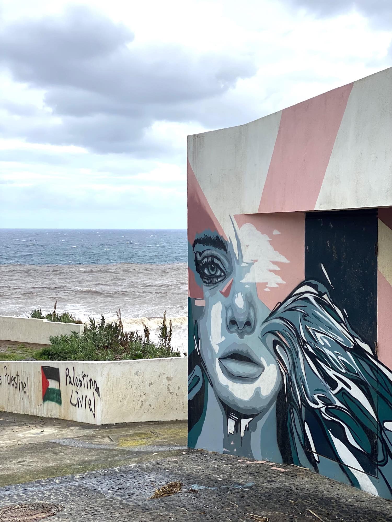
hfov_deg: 28.0
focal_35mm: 52
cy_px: 261
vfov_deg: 36.8
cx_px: 196
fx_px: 785
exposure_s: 1/761
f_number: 2
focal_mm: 6
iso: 20
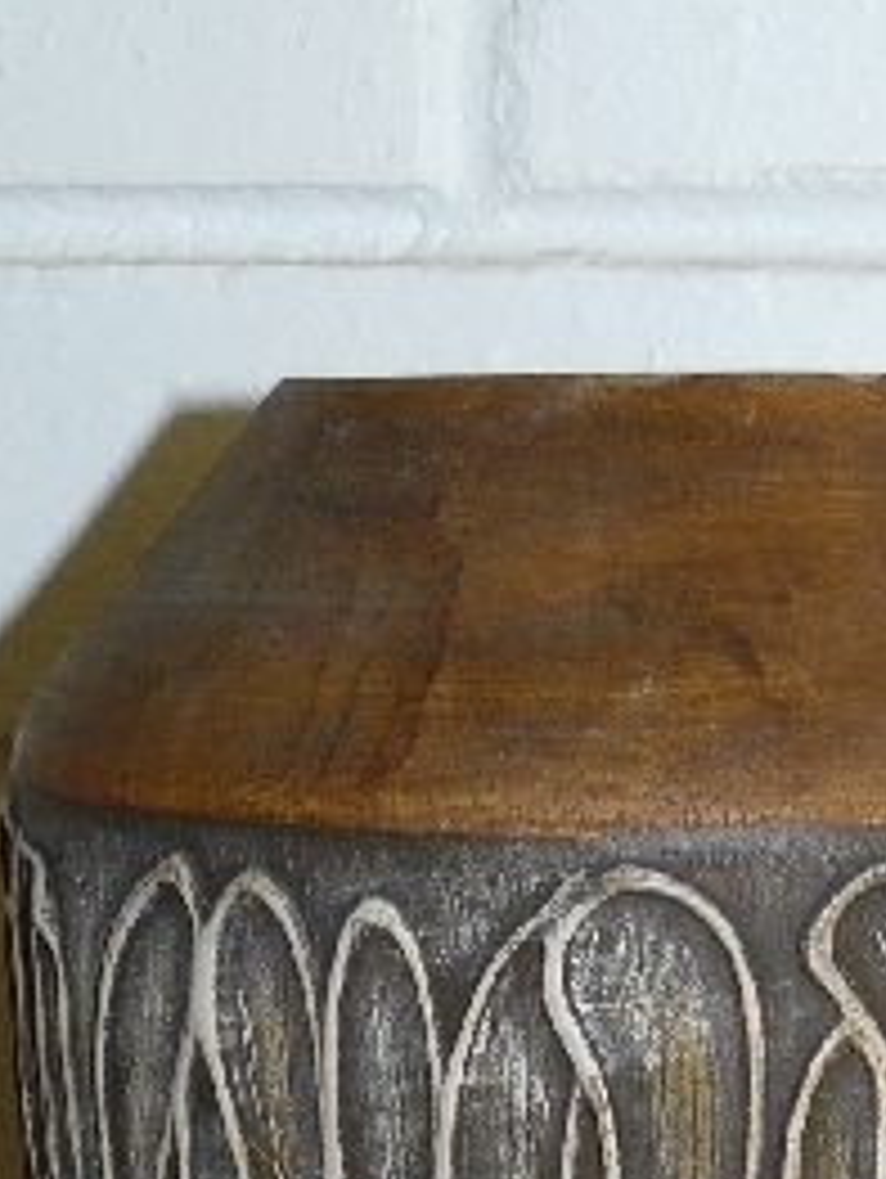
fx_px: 3986
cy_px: 1717
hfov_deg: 12.5
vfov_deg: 15.6
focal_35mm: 117
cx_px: 967
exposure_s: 1/30
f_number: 4
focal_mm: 6
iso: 100
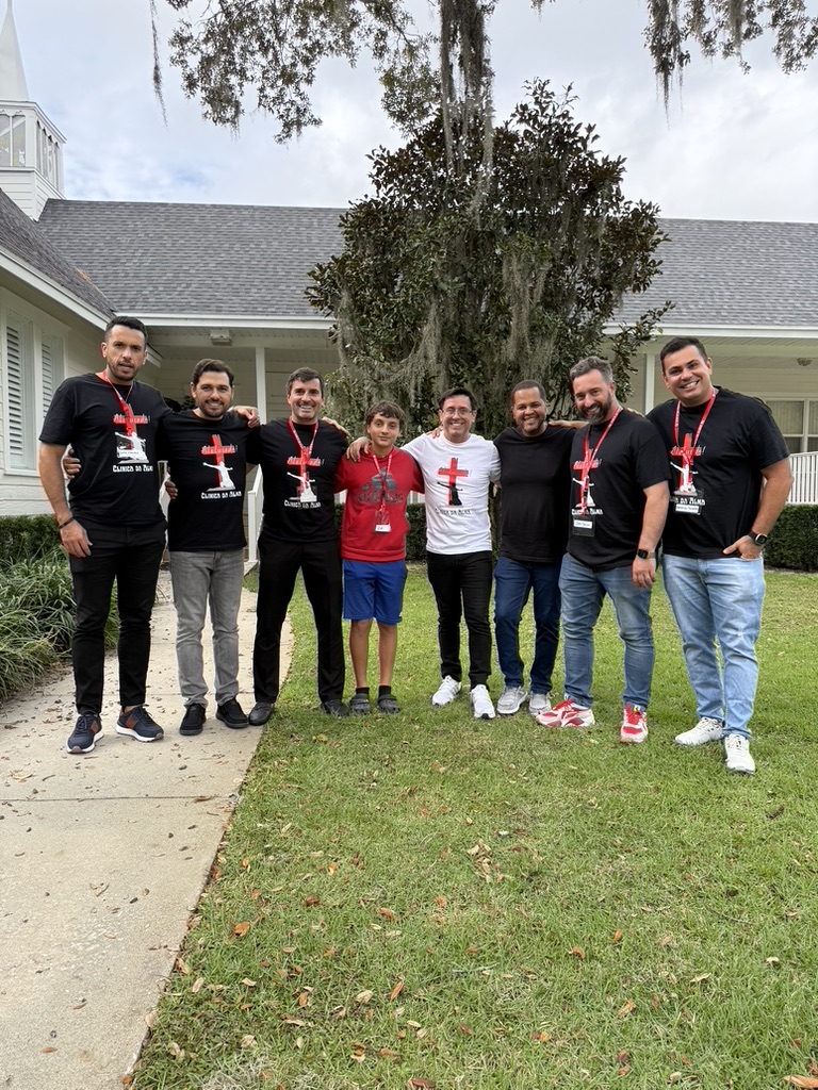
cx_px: 409
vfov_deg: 71.6
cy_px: 545
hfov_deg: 56.8
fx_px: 756
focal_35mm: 24
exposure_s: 1/715
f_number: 1.78
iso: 100
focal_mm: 6.76
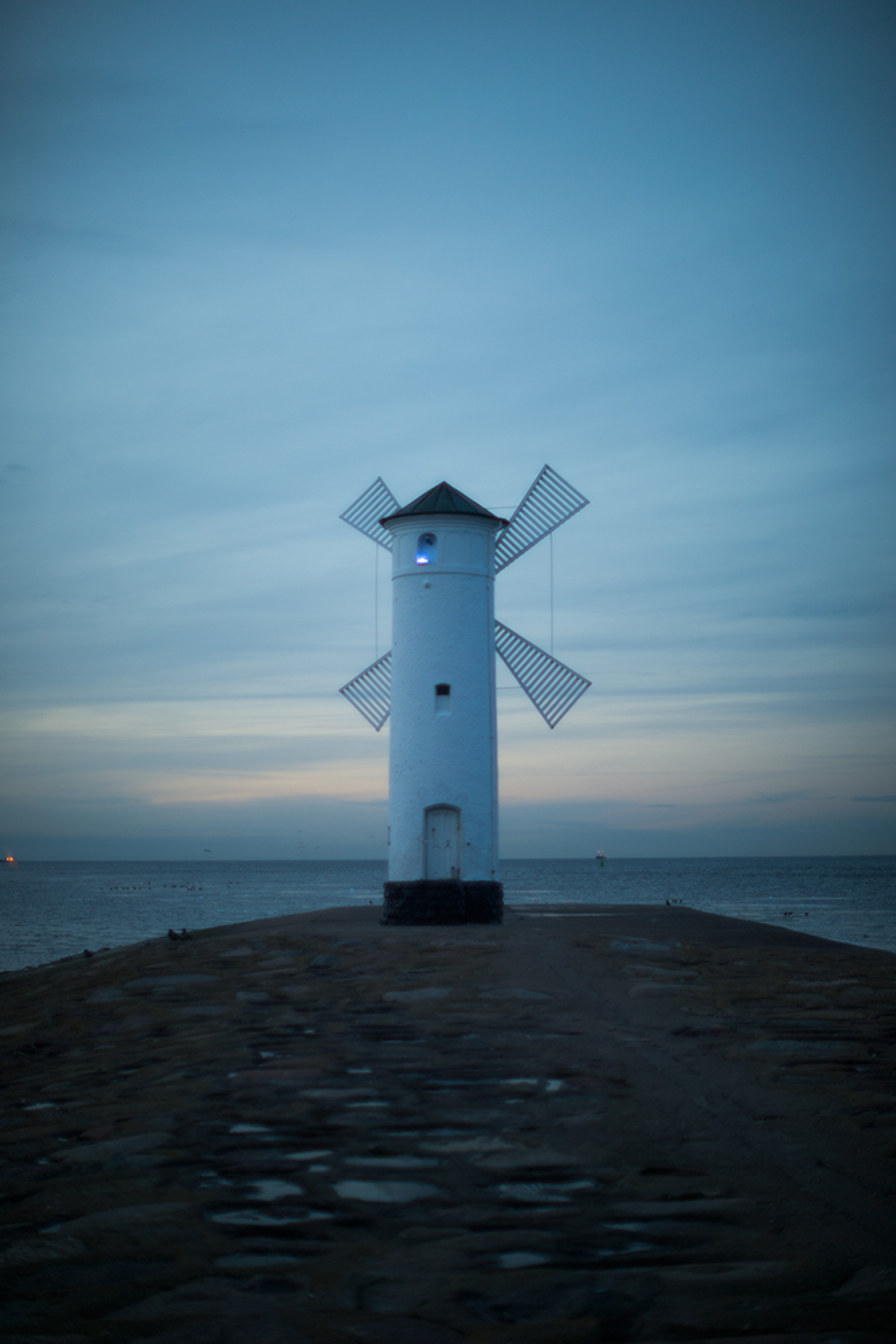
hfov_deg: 24.6
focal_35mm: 55
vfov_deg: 36.2
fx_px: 2052
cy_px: 672
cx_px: 448
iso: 100
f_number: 1.2
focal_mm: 55
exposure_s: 1/100
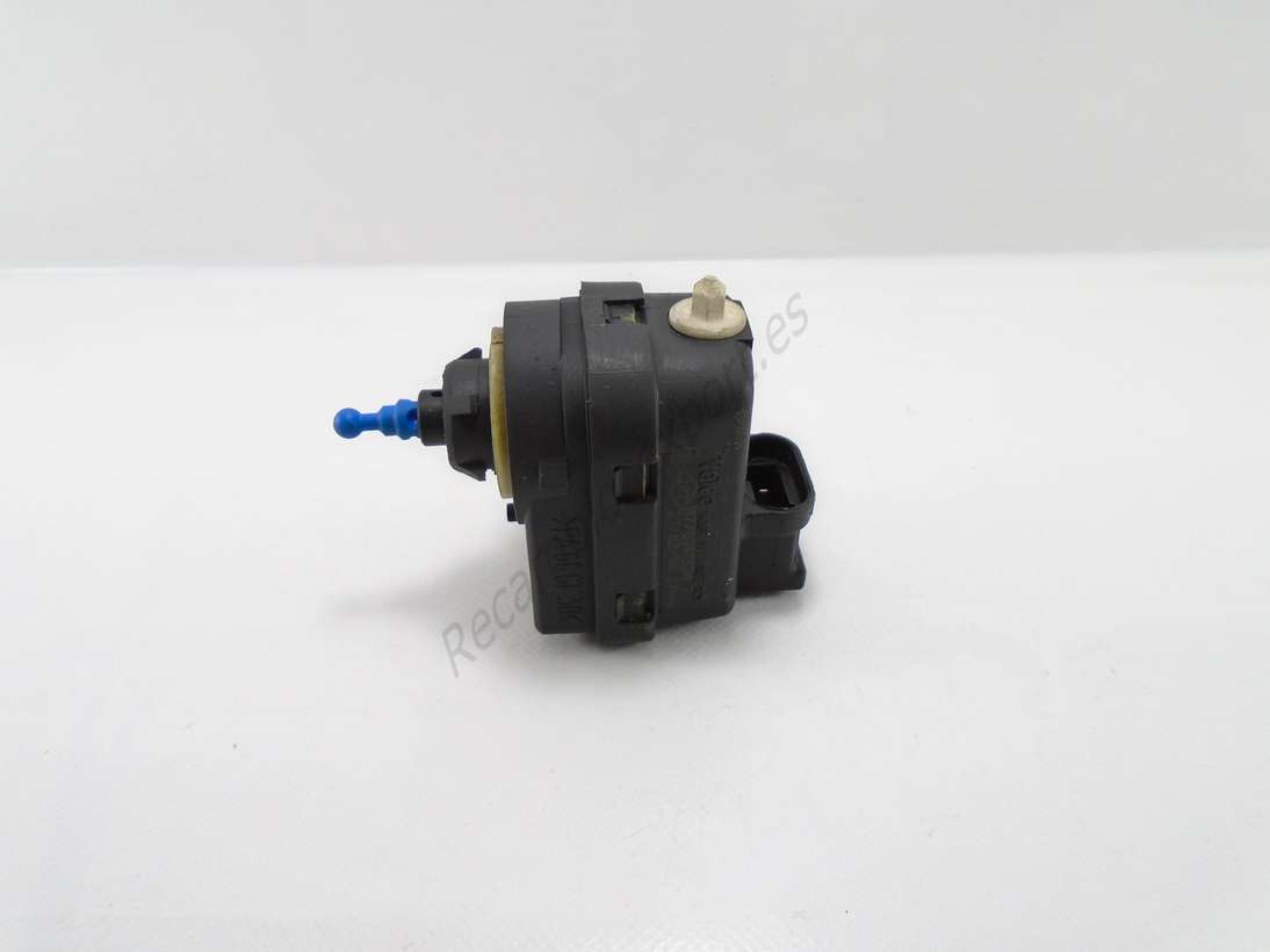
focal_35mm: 26
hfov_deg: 67.3
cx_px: 635
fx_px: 954
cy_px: 476
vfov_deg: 53.0
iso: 100
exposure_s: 1/80
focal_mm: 4.6
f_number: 3.2
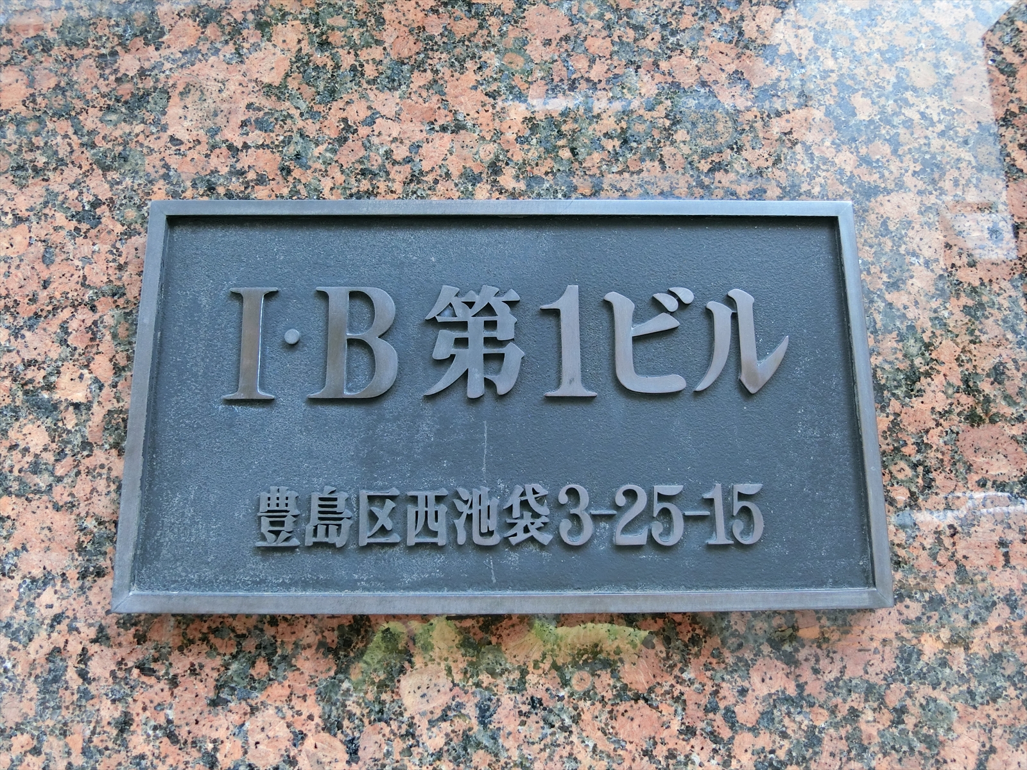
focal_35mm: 21
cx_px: 514
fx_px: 623
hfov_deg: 79.0
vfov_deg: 63.4
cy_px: 385
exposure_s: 1/125
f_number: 2.8
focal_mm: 4.6
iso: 320
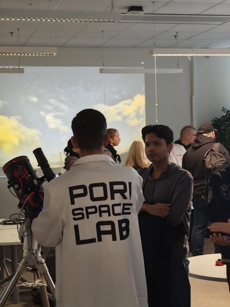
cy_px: 154
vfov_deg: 27.8
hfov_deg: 21.0
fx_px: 620
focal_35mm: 70
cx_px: 115
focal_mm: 10.55
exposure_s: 1/50
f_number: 2.68
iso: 1442
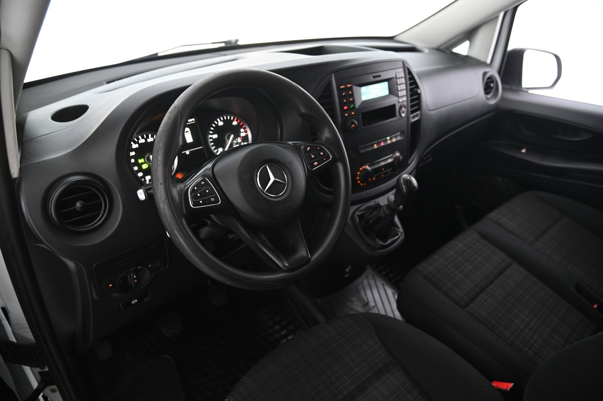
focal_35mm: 24
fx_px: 402
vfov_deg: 53.1
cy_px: 200
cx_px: 302
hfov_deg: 73.8
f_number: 4
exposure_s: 1/13
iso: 2000
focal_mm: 24
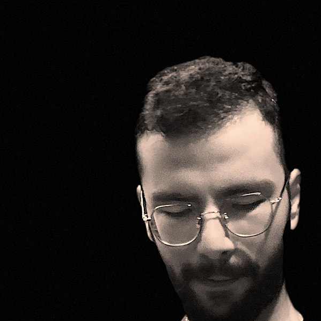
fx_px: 1290
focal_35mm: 123
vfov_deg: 13.8
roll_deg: +0.5
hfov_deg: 14.1
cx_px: 227
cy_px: 379
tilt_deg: +11.2
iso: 160
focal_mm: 6
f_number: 2.4
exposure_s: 1/17
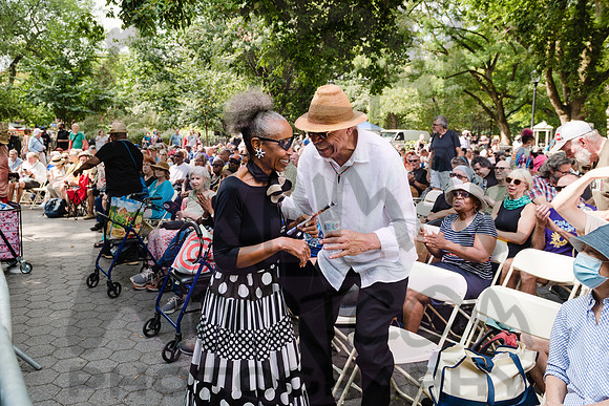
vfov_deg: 45.8
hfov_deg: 64.6
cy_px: 183
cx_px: 271
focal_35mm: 28
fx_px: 480
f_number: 5
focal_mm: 24
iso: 200
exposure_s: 1/400
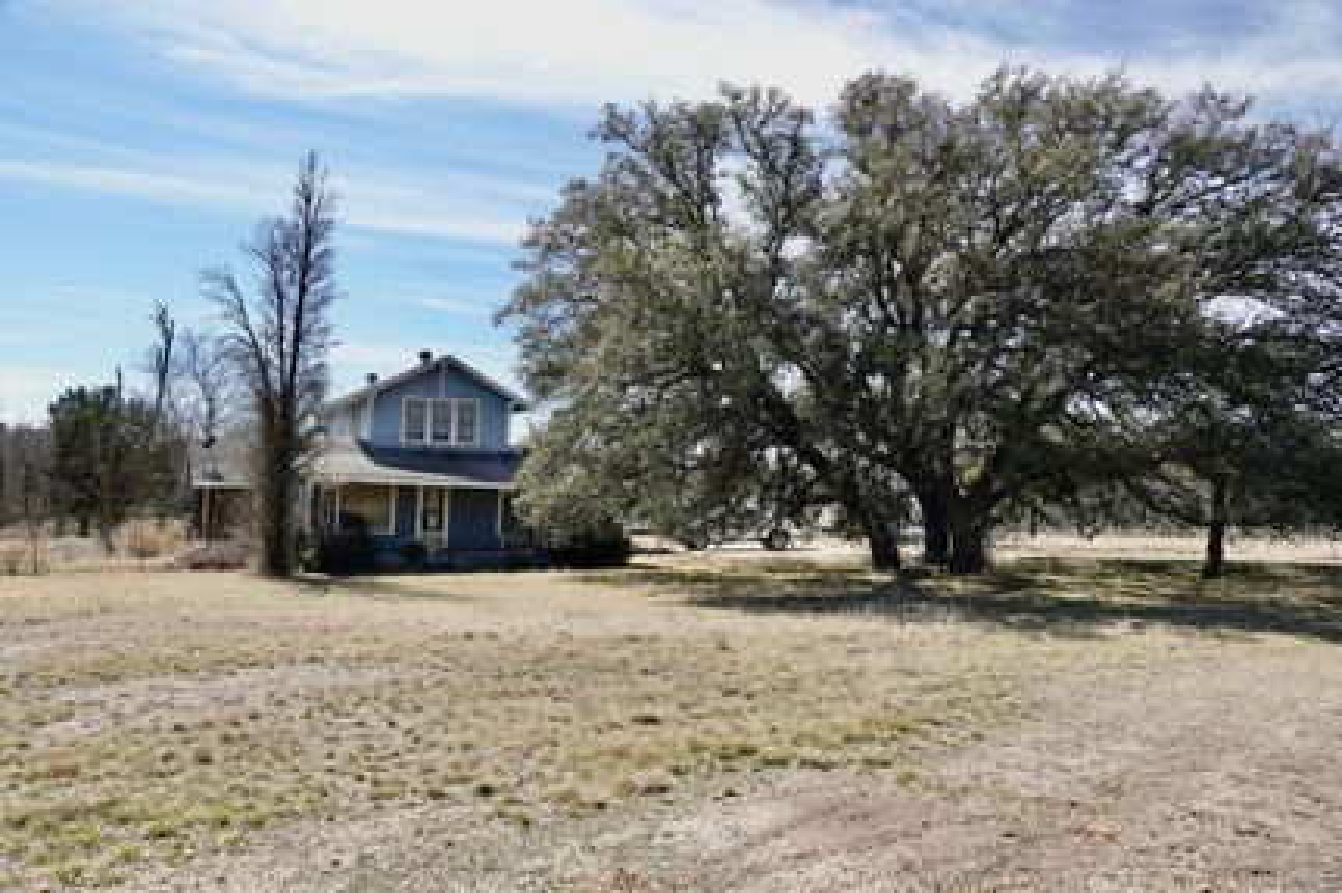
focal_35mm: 27
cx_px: 671
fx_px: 1006
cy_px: 446
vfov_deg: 47.9
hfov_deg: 67.4
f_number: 4
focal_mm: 9.81
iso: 100
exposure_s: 1/640
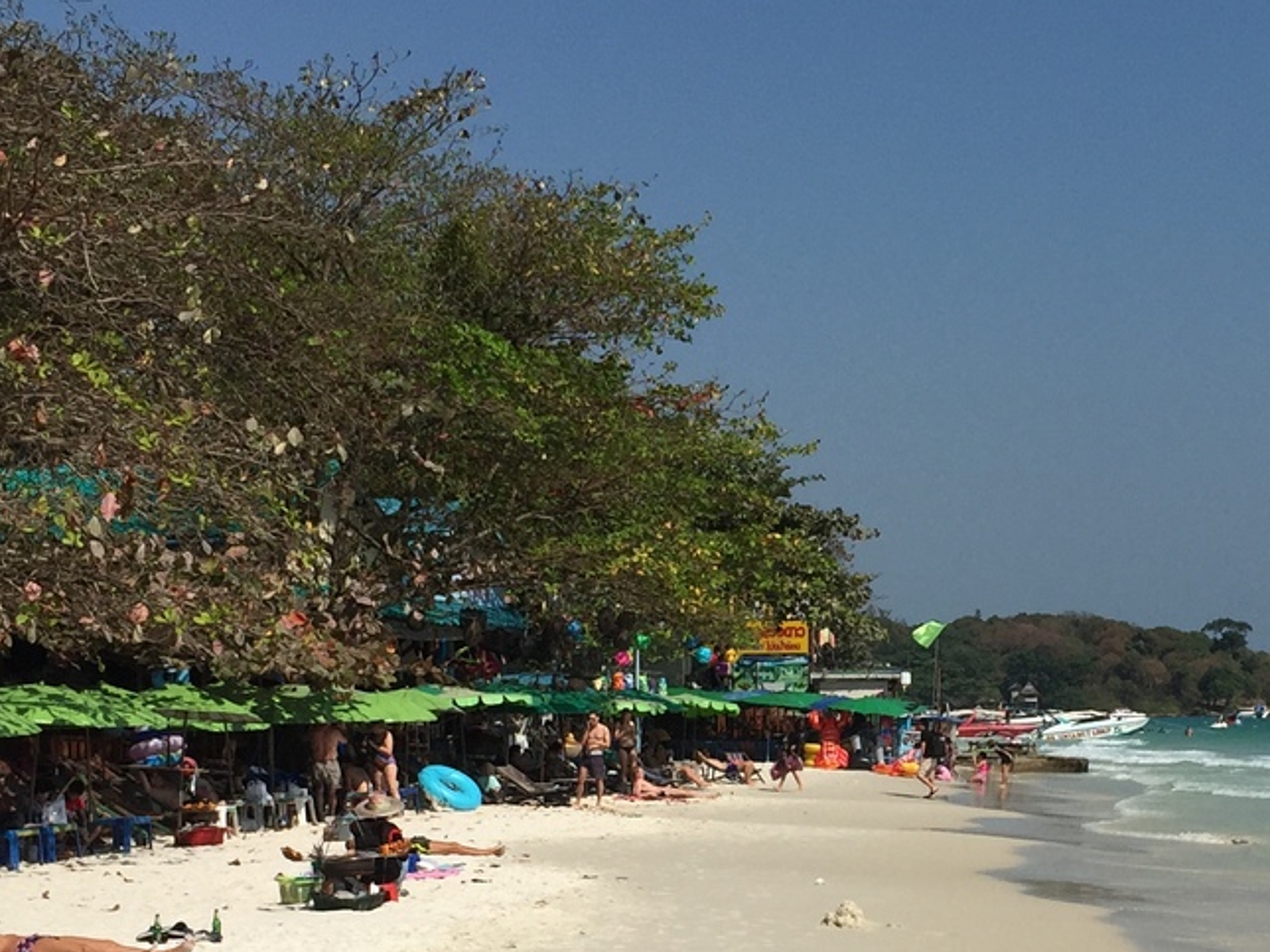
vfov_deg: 20.3
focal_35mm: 72
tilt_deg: -0.4
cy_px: 721
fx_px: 2642
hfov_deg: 26.8
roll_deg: -0.4
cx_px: 901
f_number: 2.2
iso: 32
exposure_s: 1/4950
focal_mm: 4.15
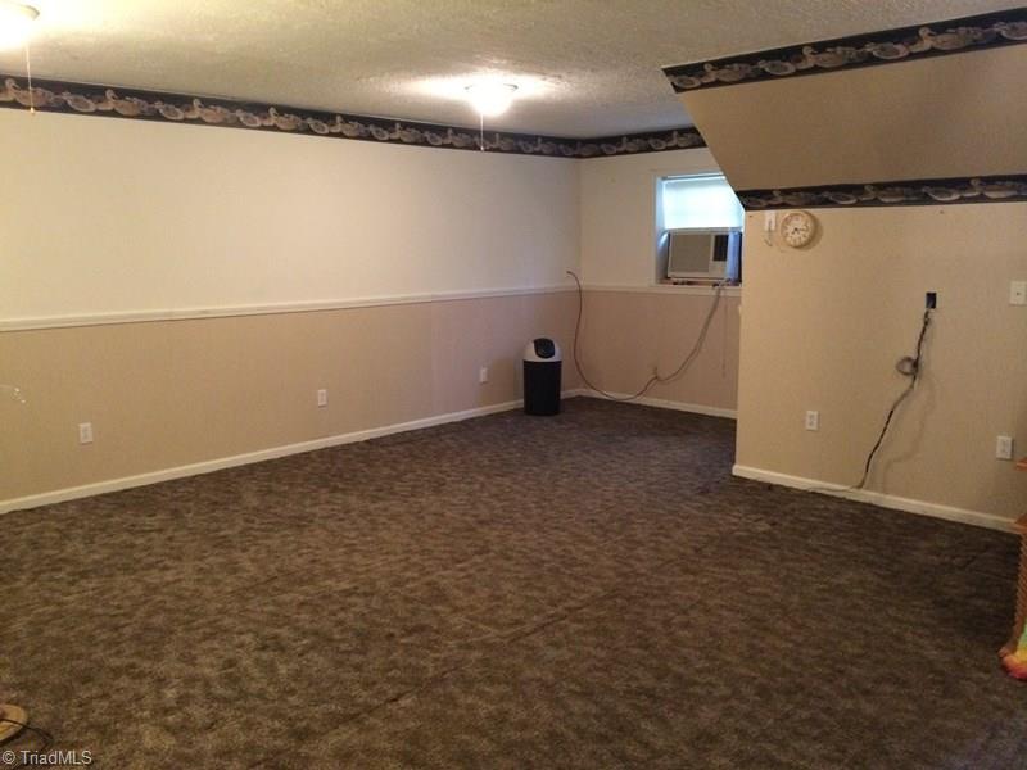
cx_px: 514
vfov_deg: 46.8
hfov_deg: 60.0
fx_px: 890
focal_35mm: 30
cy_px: 385
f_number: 2.2
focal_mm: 4.12
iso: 320
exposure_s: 1/15
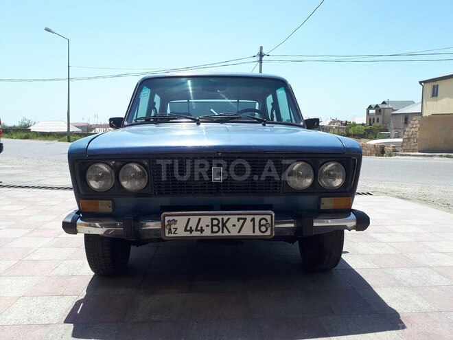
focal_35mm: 27
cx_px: 226
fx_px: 353
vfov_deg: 51.4
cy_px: 170
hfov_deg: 65.3
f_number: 1.9
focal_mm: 3.6
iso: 40
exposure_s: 1/1089
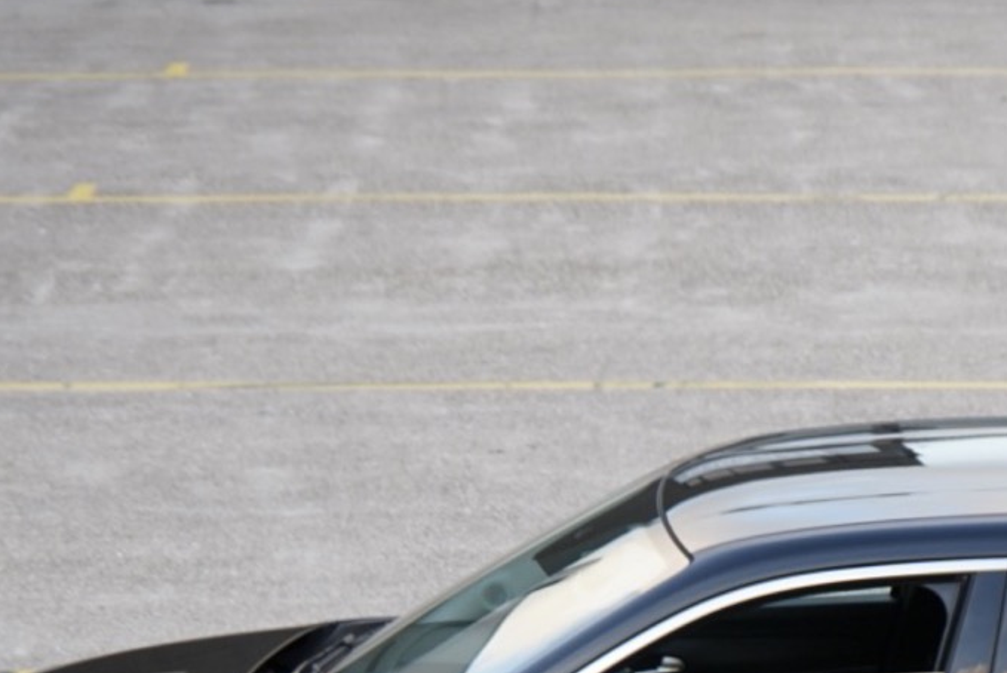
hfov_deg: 11.3
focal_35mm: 181
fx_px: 5067
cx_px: 838
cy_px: 935
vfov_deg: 7.5
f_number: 5.6
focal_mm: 64
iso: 500
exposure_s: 1/160
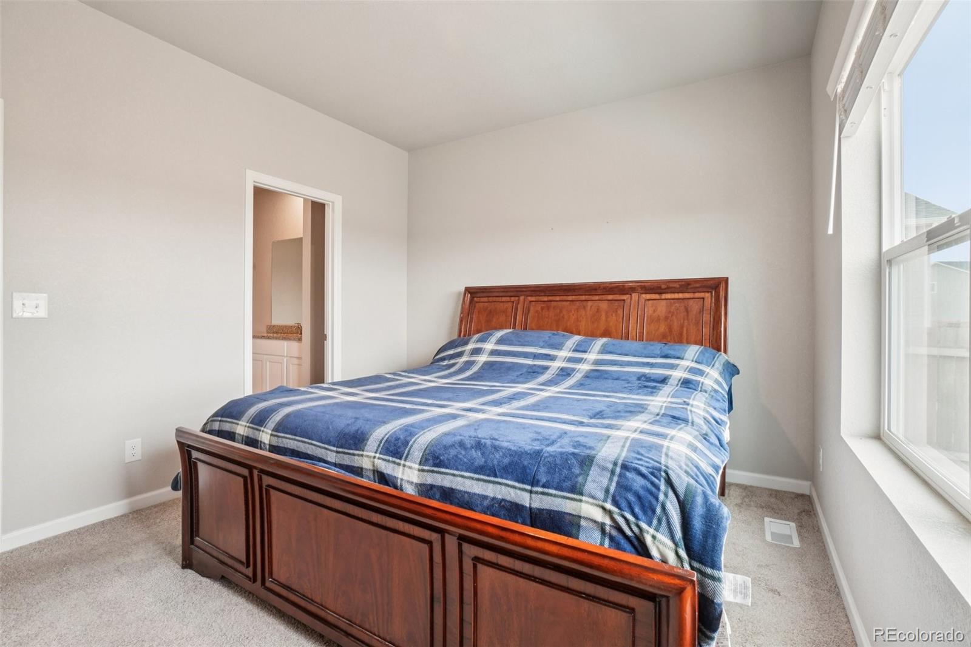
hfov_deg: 100.4
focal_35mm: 15
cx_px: 486
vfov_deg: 77.3
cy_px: 324
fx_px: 404
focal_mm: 10
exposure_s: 1/20
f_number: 8
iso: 400
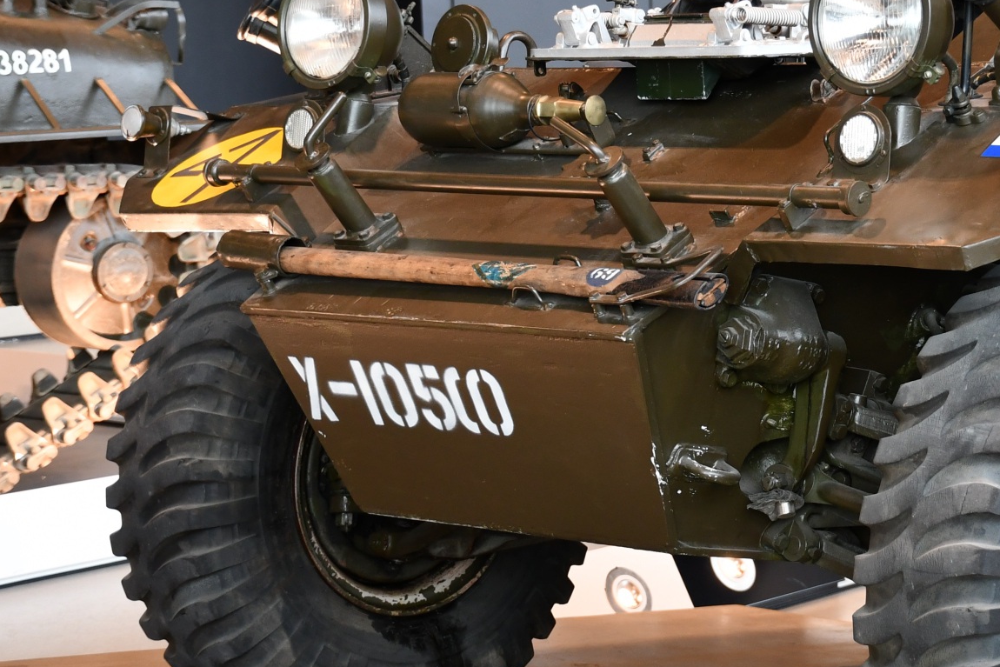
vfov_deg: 14.2
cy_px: 254
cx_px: 1001
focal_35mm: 96
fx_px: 2667
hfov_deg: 20.6
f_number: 3.2
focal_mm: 31
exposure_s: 1/30
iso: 500
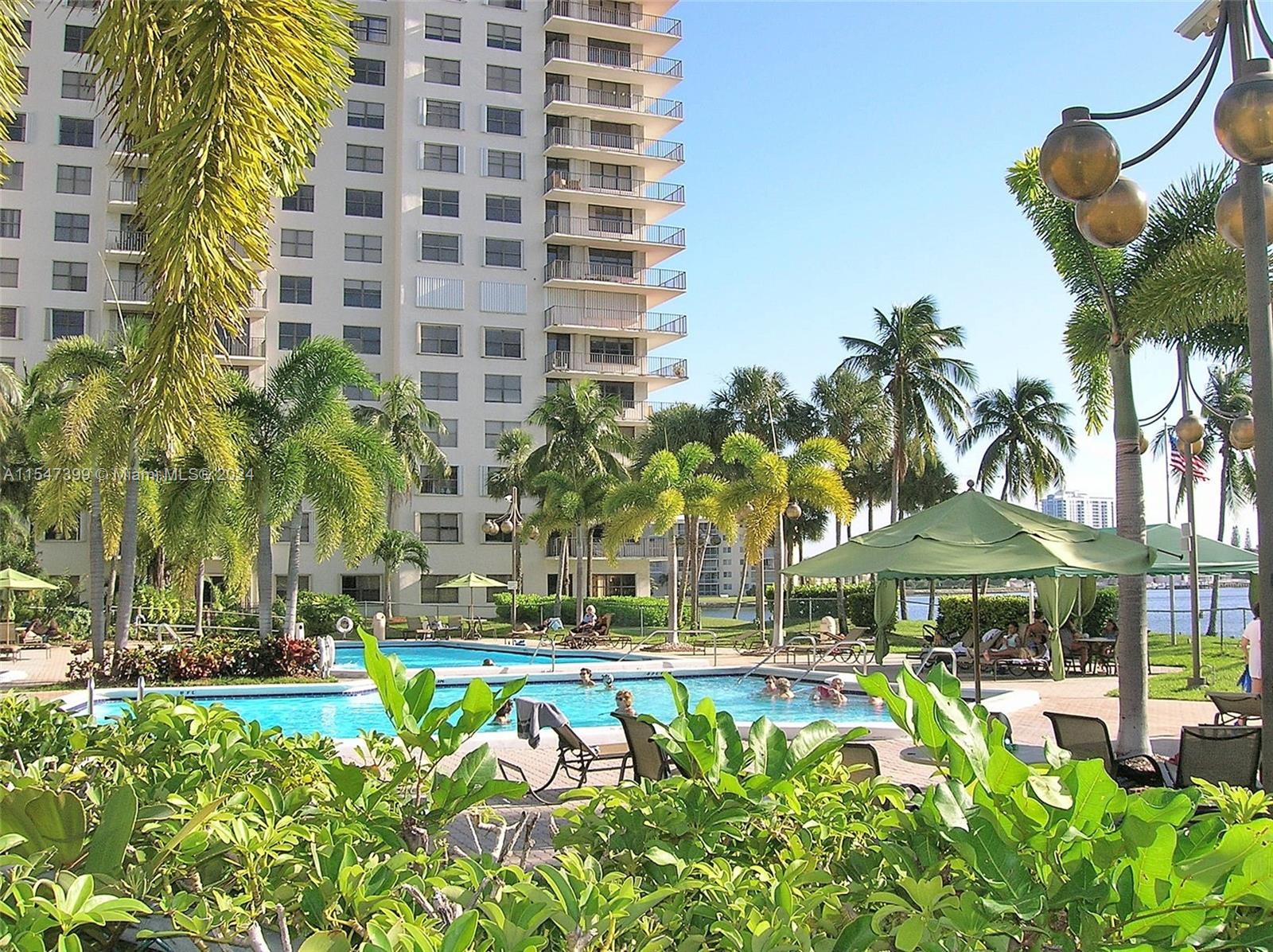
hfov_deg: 54.0
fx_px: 1249
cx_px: 636
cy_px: 476
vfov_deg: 41.7
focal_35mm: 34
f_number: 4.9
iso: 71
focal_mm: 5.7
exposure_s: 1/284
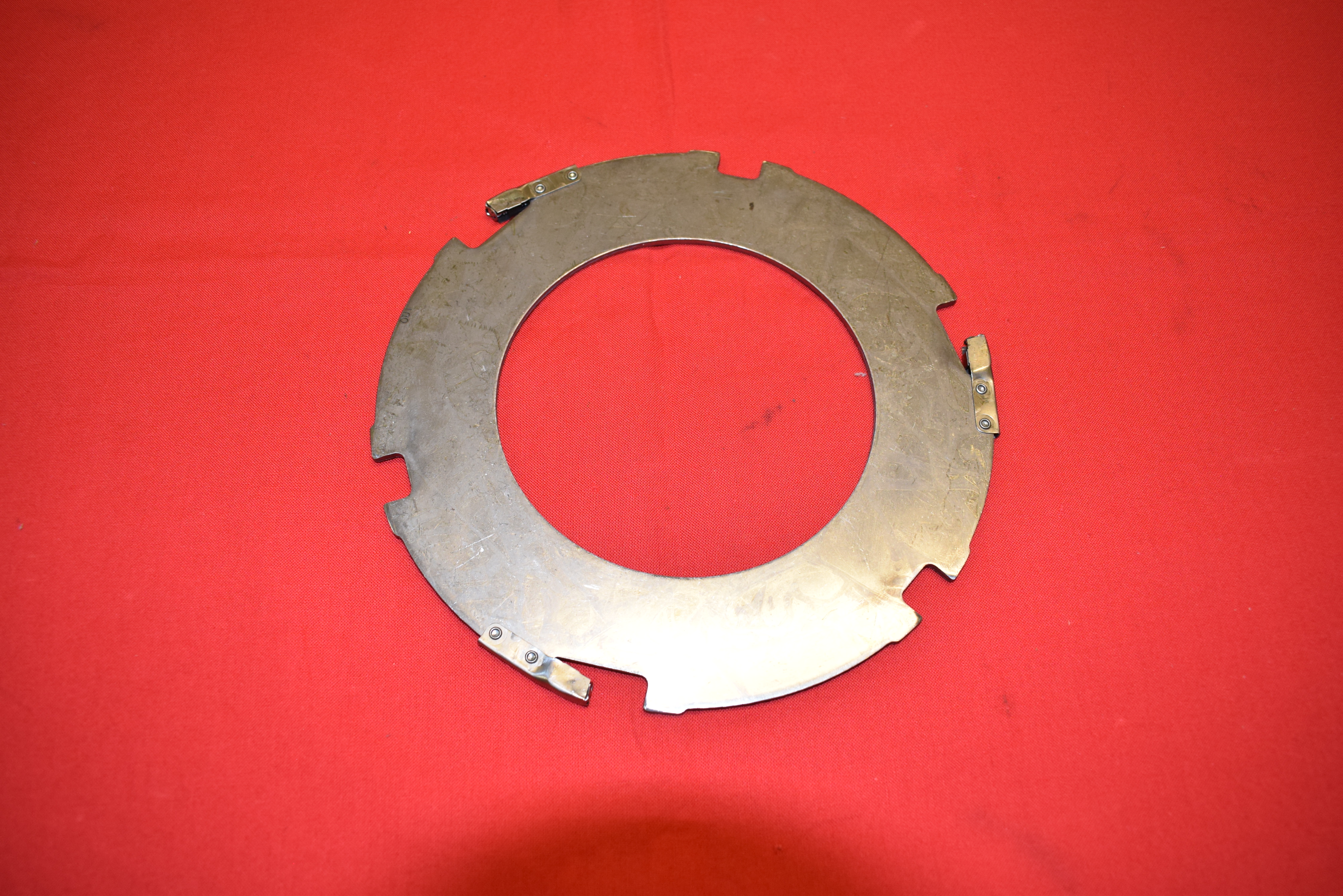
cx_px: 672
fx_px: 1007
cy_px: 448
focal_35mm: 27
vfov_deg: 48.0
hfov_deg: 67.4
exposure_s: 1/100
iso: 800
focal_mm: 18
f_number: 5
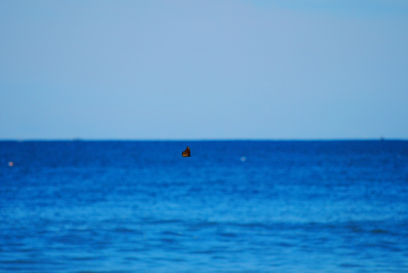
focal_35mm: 300
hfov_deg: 6.9
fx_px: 3404
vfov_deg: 4.6
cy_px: 136
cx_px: 204
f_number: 5.6
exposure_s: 1/1600
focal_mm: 200
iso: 200
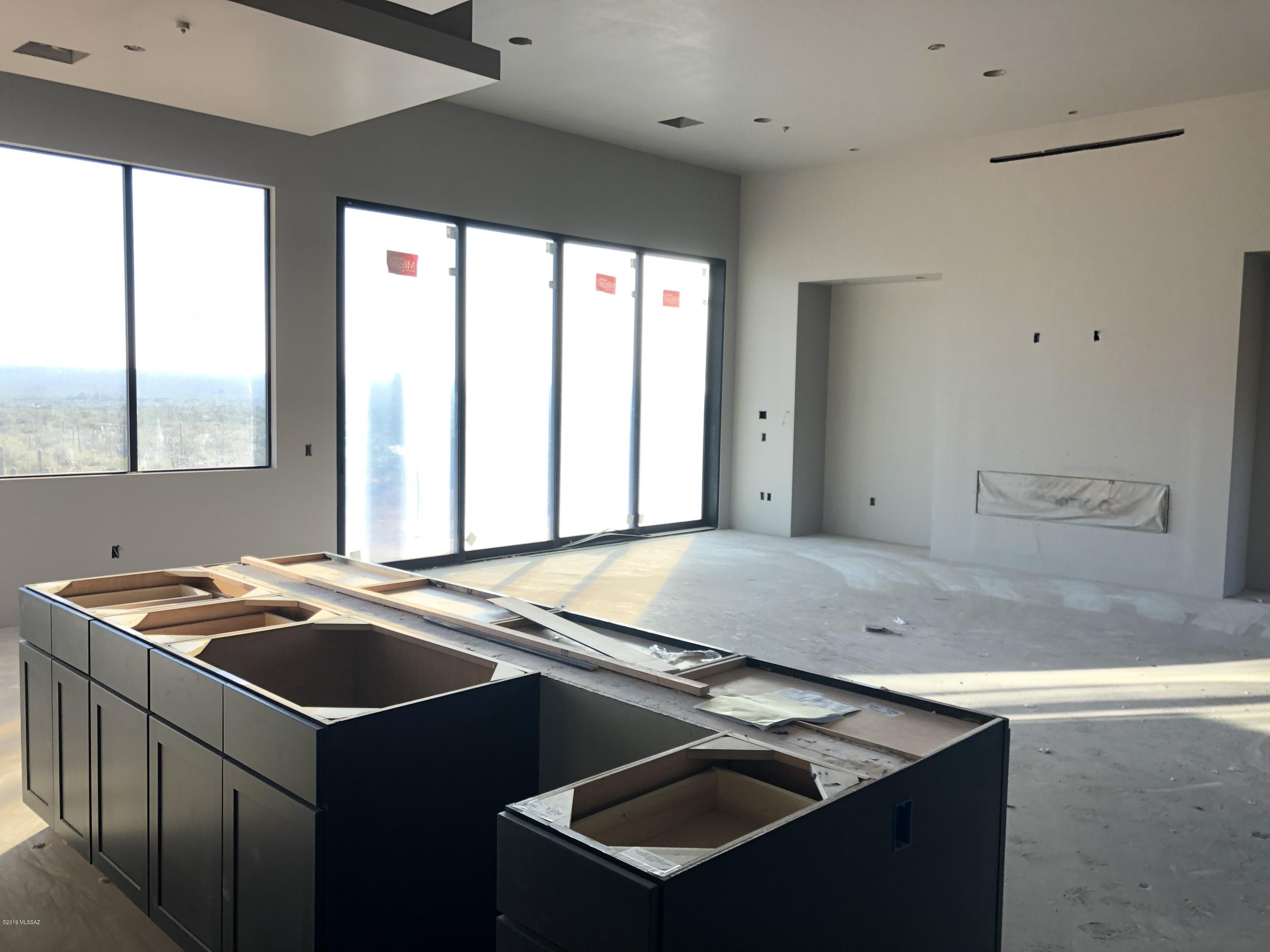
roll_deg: -0.9
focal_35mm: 28
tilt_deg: -3.8
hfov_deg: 63.4
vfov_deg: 49.7
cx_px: 635
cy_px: 476
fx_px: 1027
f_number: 1.8
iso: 40
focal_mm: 4
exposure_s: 1/120
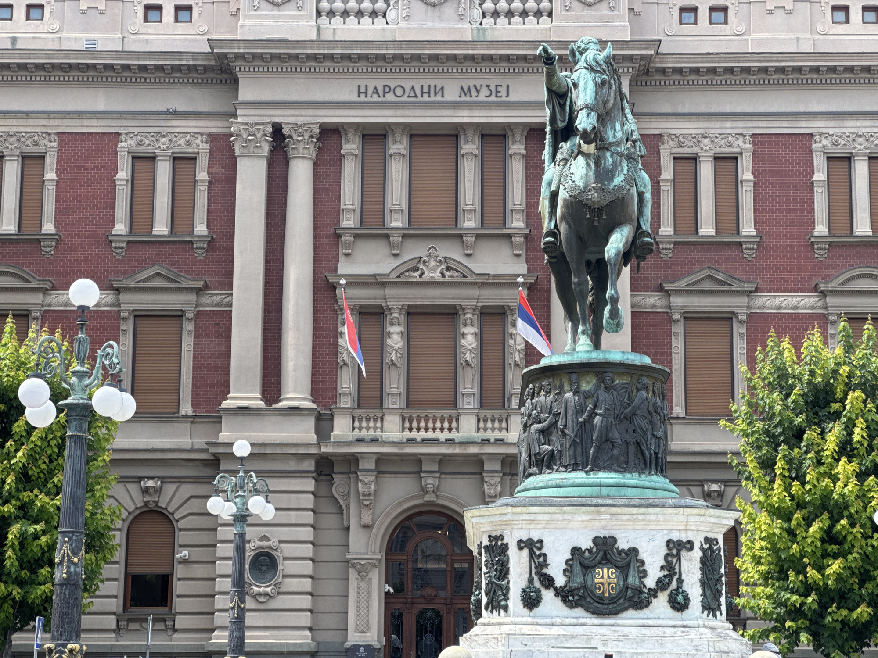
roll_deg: -0.5
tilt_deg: +12.2
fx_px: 1953
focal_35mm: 77
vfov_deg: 19.1
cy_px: 329
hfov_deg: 25.3
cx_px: 439
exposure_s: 1/242
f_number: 2.8
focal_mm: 9
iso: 25
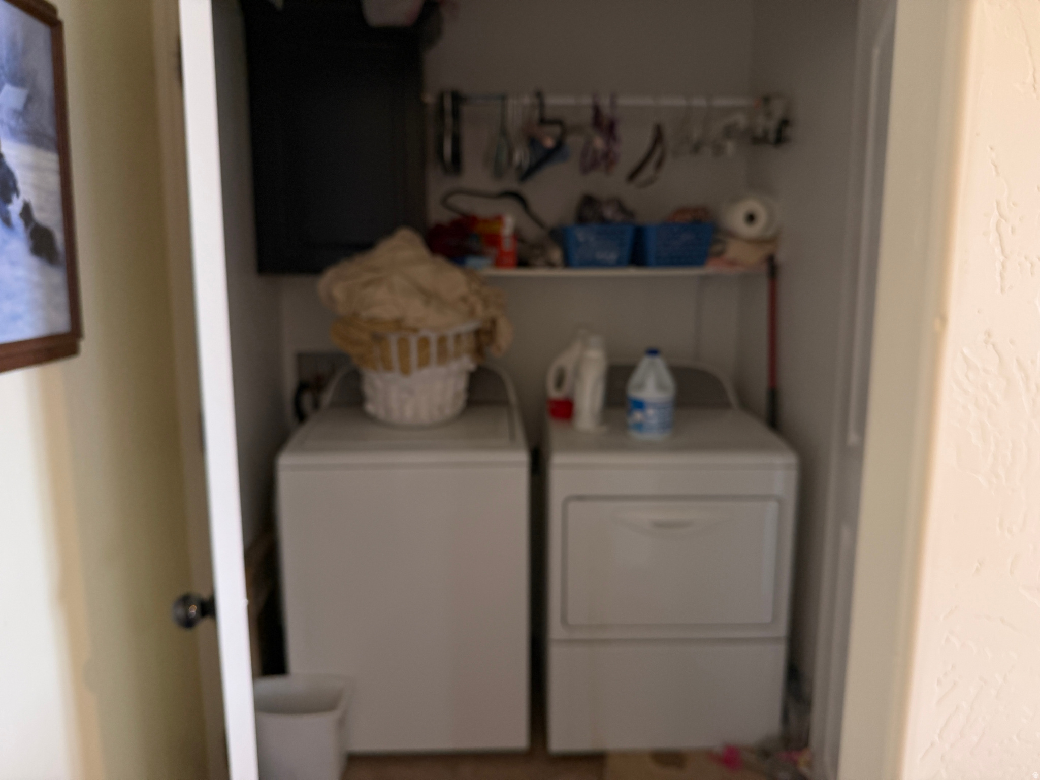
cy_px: 390
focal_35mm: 24
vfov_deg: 56.8
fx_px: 721
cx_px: 520
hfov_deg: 71.6
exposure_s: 1/60
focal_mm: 6.76
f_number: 1.78
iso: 125
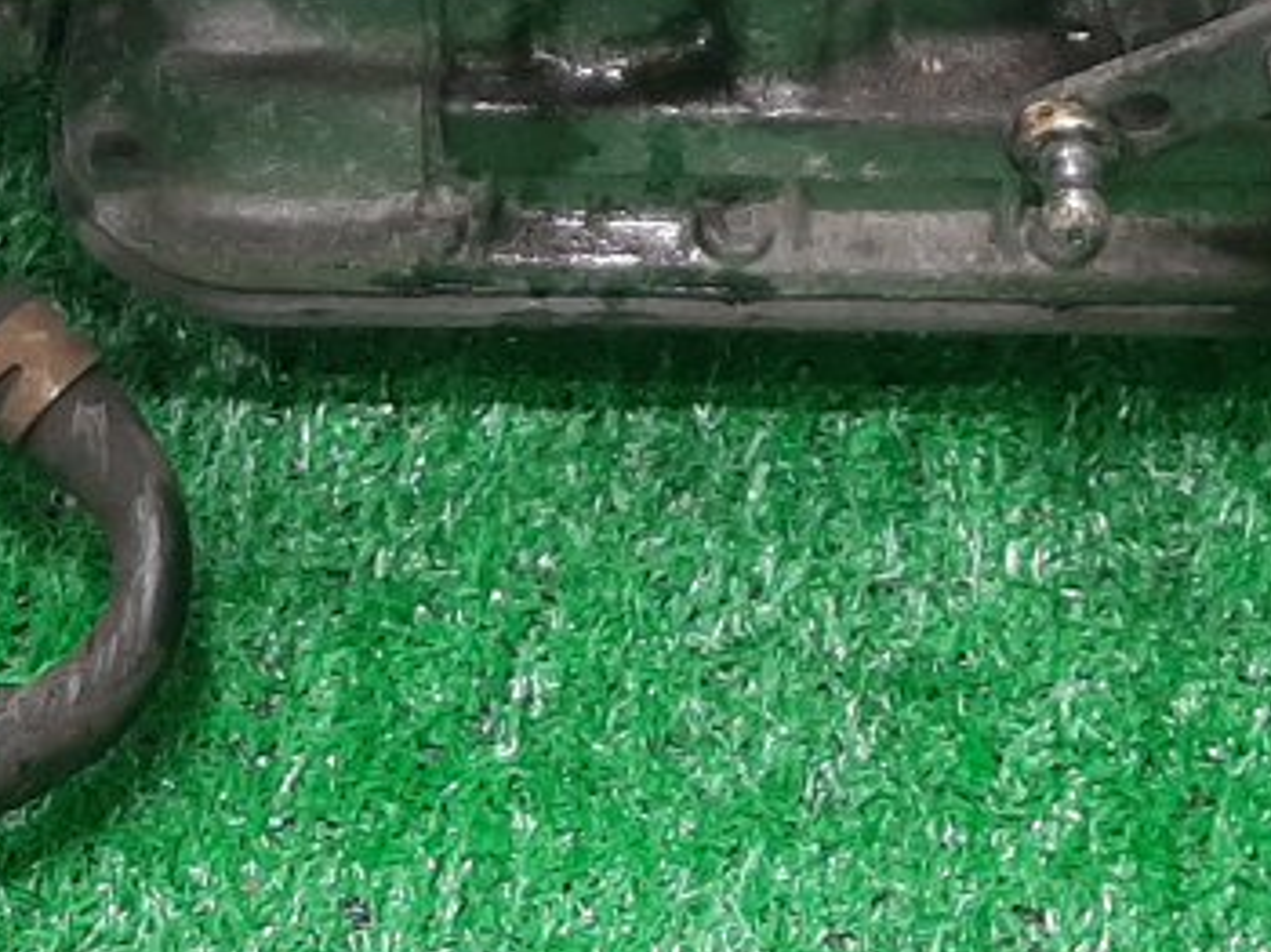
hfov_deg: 18.4
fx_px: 3926
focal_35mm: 107
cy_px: -531
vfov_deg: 13.0
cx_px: 763
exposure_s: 1/50
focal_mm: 3.93
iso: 134
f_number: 1.7
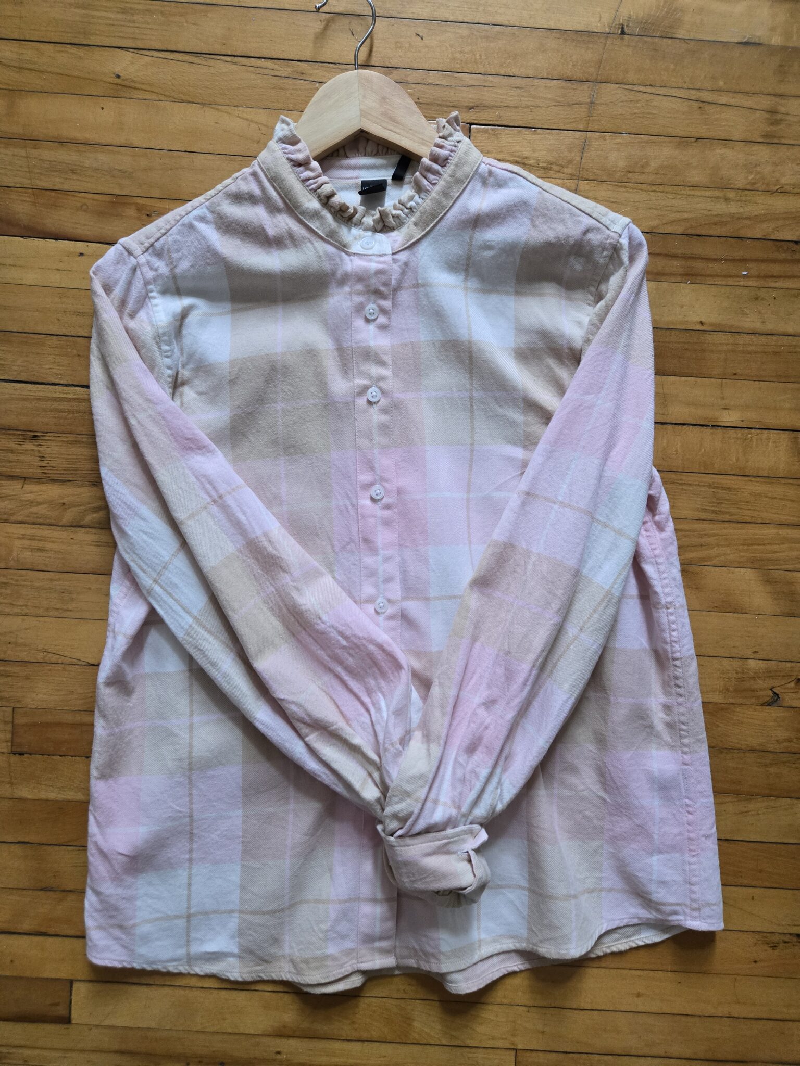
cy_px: 533
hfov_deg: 58.9
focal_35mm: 23
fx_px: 709
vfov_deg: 73.9
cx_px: 400
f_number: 1.8
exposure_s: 1/120
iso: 500
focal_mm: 5.4
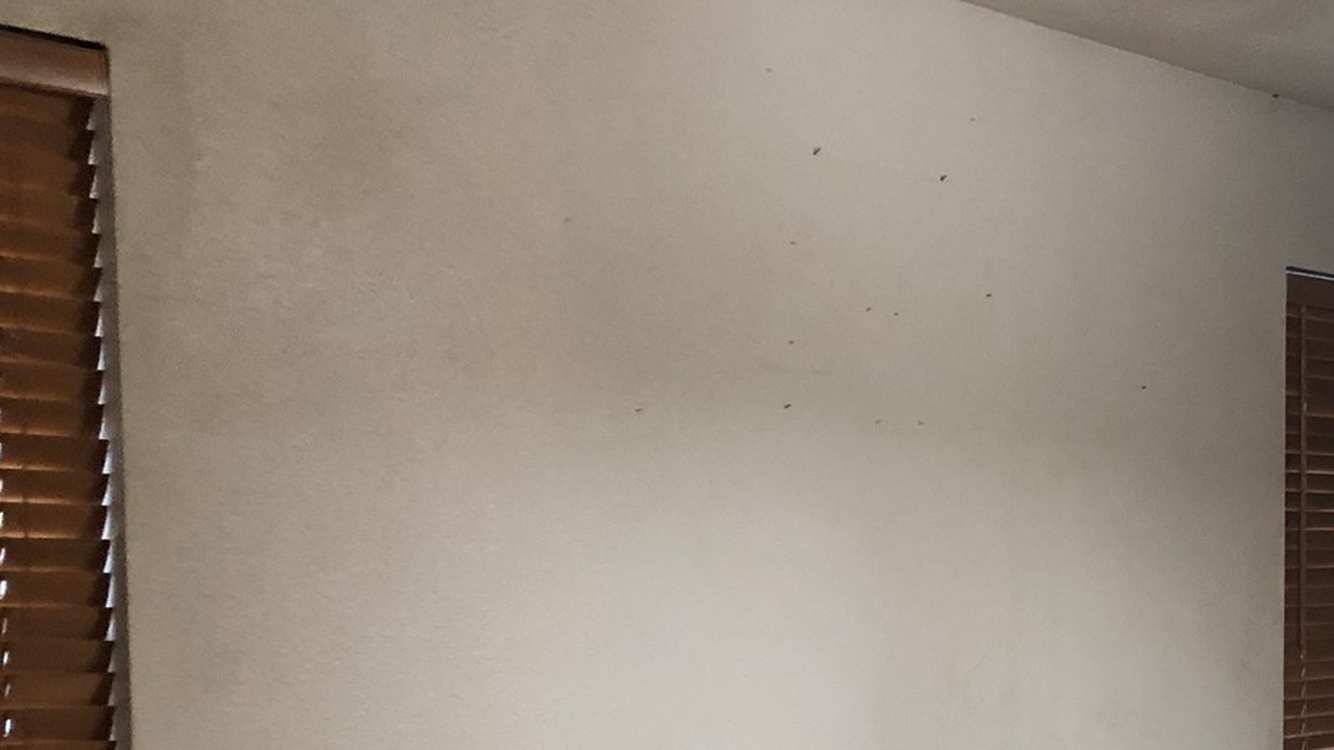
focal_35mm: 69
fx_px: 2441
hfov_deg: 28.7
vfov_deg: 17.1
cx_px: 1327
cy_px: 738
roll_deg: -0.6
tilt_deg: -5.9
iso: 80
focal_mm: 3.99
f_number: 1.8
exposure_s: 1/15
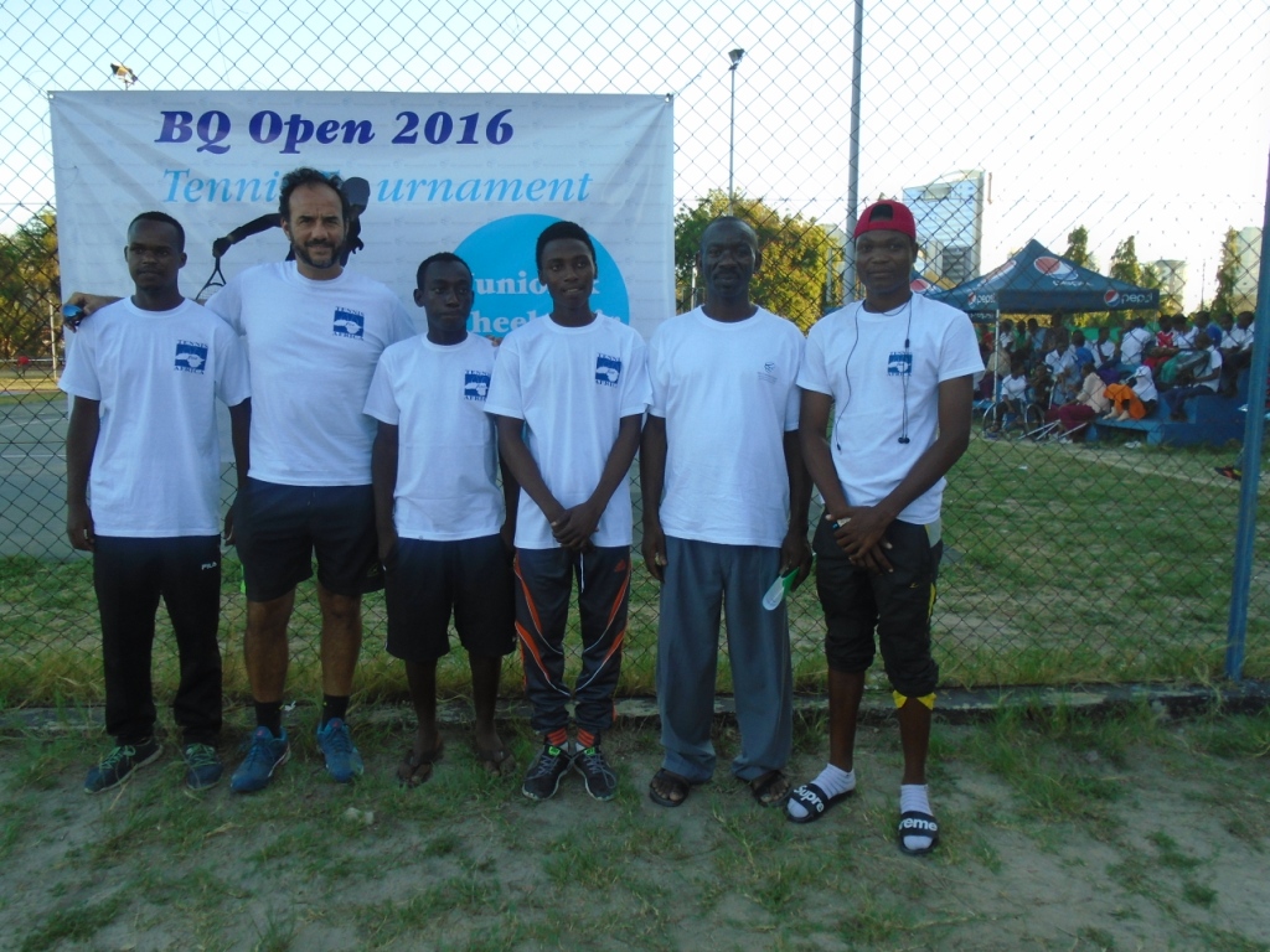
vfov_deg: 53.1
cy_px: 476
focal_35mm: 26
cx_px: 635
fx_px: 954
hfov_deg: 67.3
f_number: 3.2
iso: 100
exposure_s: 1/200
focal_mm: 4.6
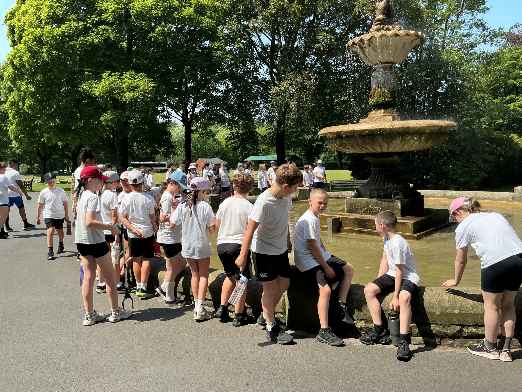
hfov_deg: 61.7
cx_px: 261
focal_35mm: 29
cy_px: 196
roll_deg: +2.7
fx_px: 437
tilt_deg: -5.8
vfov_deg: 48.2
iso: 25
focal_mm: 3
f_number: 1.8
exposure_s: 1/1168
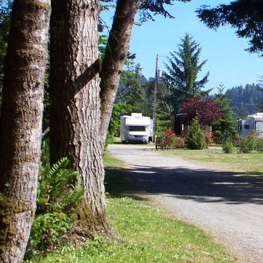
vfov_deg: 16.7
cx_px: 262
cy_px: 91
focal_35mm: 104
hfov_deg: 16.4
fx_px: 894
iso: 64
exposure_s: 1/640
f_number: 2.8
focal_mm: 7.54
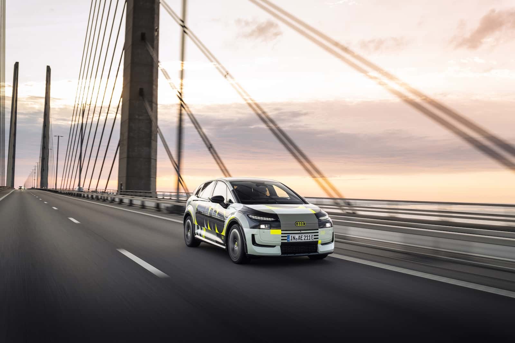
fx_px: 501
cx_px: 258
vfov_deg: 37.8
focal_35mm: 35
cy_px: 172
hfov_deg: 54.4
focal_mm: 35
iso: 200
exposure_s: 1/30
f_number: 9
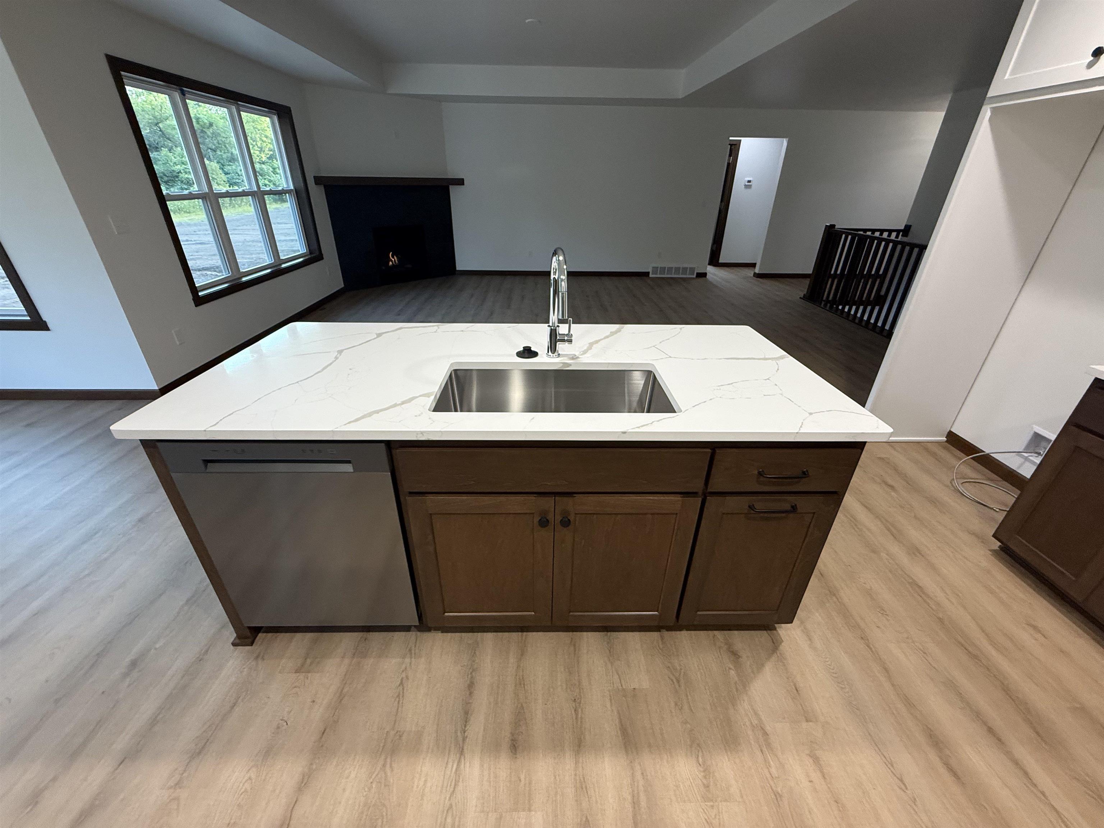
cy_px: 414
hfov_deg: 102.1
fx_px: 446
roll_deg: -1.4
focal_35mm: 14
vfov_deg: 85.7
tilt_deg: -27.9
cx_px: 552
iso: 250
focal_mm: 2.22
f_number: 2.2
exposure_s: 1/120
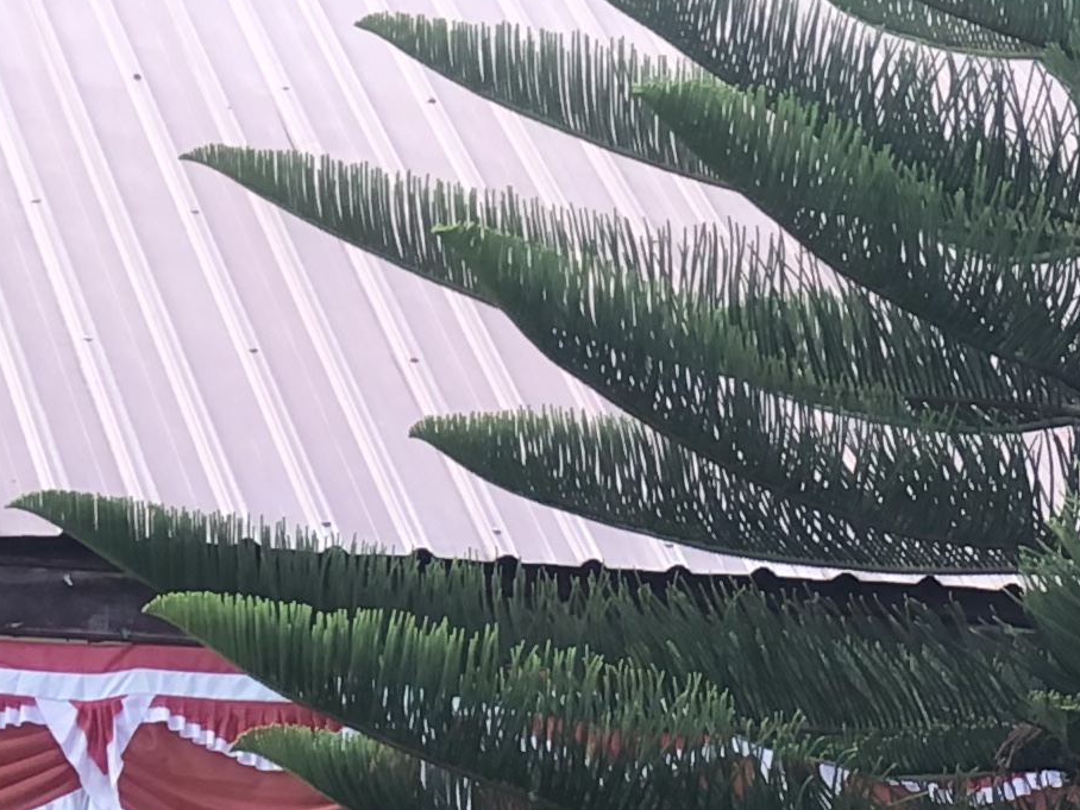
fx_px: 7893
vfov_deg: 5.7
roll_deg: -0.8
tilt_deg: +2.4
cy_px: 1709
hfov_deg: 7.8
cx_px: 1281
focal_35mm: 253
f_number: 2.8
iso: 32
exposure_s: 1/120
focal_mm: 6.6
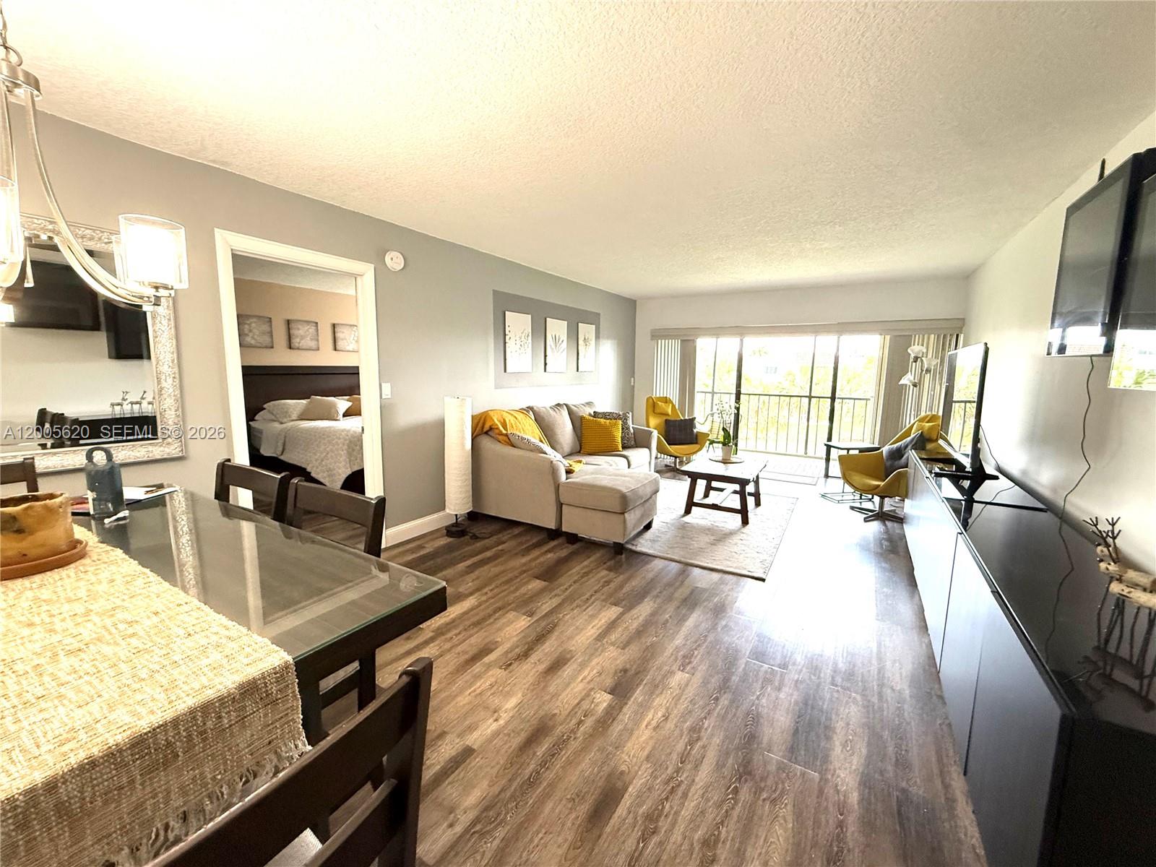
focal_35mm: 14
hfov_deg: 102.1
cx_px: 578
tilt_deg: -8.1
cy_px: 434
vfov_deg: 85.7
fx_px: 468
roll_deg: -1.5
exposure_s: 1/120
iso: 400
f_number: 2.2
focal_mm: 2.22
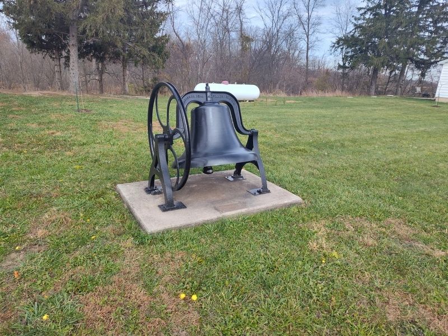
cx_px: 224
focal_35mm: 23
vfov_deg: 58.9
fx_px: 298
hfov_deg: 73.9
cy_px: 168
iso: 100
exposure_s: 1/823
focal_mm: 5.56
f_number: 1.8
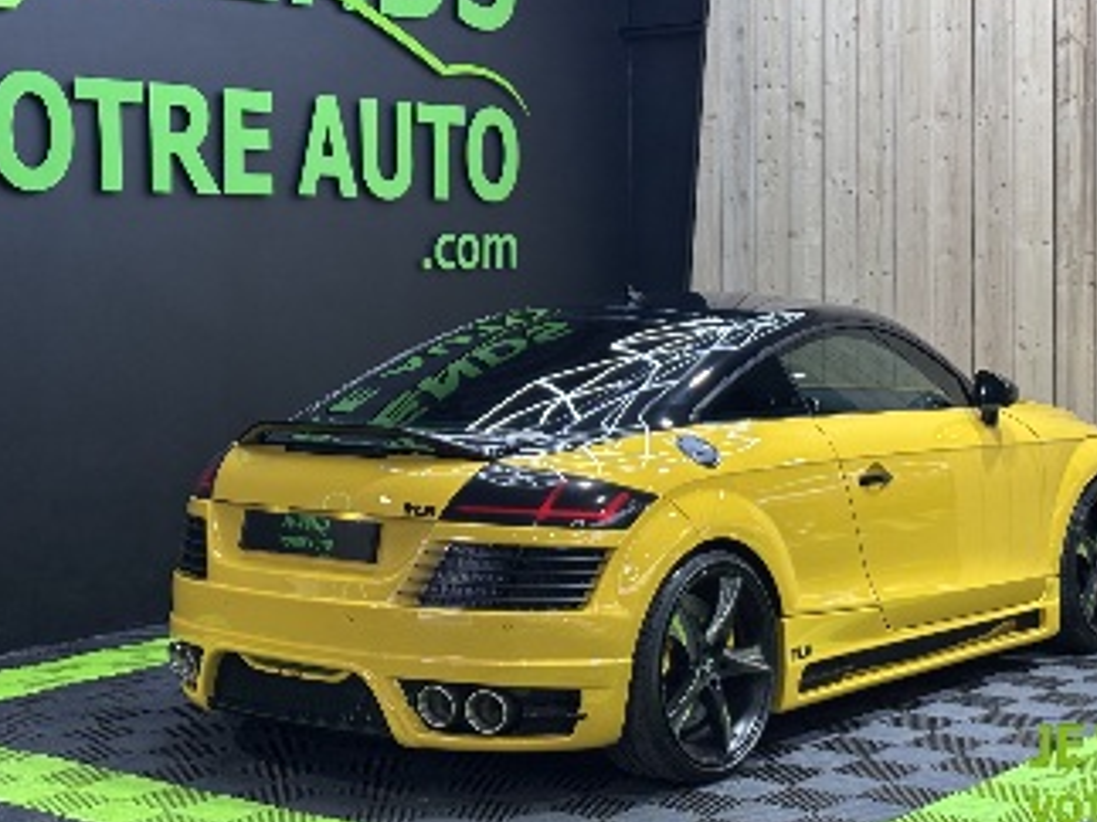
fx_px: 2122
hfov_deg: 29.0
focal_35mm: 67
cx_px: 584
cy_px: 323
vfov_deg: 21.9
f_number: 1.6
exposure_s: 1/100
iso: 50
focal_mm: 5.96
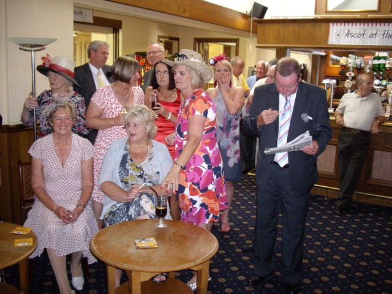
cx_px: 196
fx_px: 430
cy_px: 147
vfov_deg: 37.7
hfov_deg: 49.0
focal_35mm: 38
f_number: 2.8
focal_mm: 7.9
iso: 400
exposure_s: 1/40
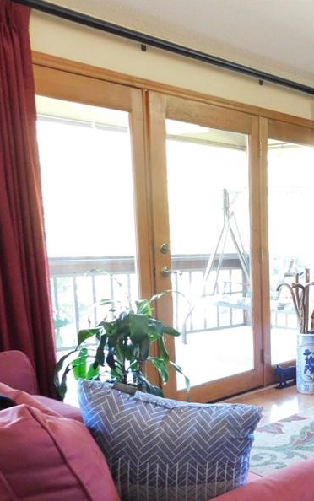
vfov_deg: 46.6
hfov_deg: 26.0
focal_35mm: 42
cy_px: 321
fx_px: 574
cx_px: 413
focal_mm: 4
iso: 400
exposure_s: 1/20
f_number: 3
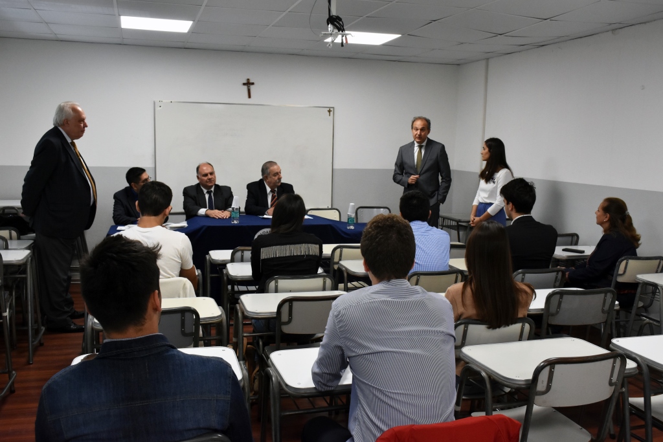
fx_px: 635
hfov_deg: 55.1
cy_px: 221
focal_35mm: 34
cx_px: 332
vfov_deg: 38.4
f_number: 7.1
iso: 1600
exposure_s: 1/200
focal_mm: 23
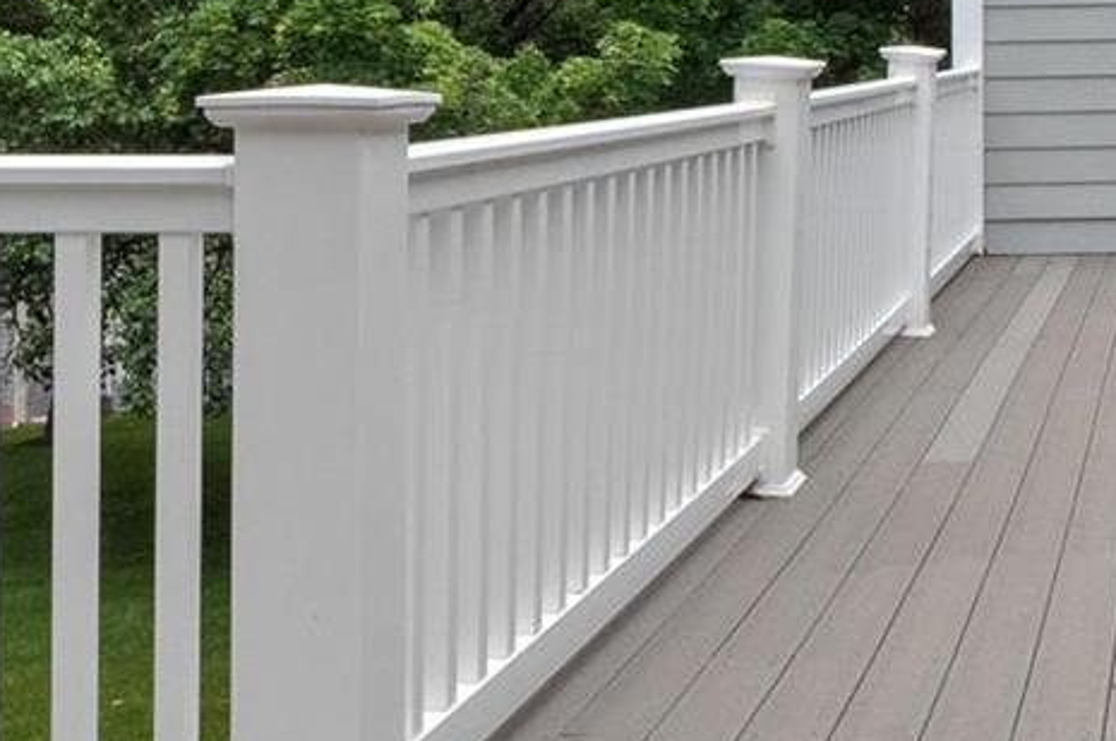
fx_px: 1920
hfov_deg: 29.7
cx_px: 1181
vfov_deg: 21.2
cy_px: 14
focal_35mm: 62
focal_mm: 9
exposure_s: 1/500
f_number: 8
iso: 400
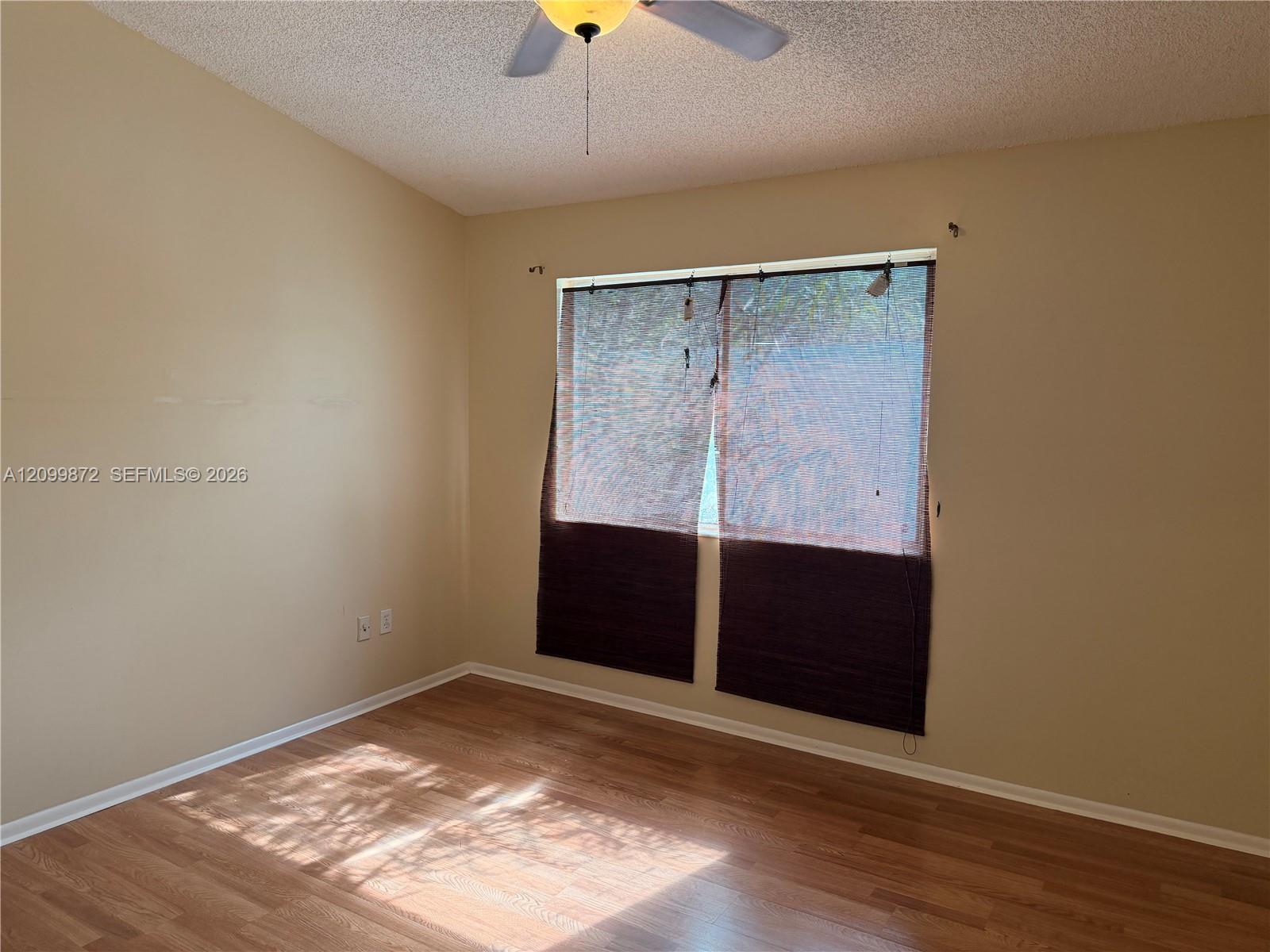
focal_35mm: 24
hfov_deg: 71.6
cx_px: 635
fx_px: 881
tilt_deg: -5.0
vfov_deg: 56.8
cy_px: 476
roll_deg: +0.1
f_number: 1.78
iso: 160
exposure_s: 1/122
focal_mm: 6.76
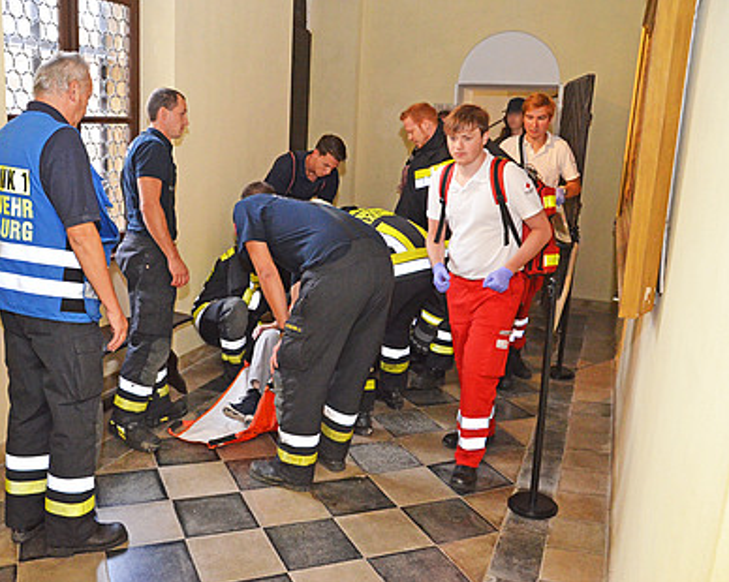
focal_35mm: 31
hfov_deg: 56.7
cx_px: 290
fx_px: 669
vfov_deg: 47.1
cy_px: 294
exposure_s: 1/60
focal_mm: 18
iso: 3200
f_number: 4
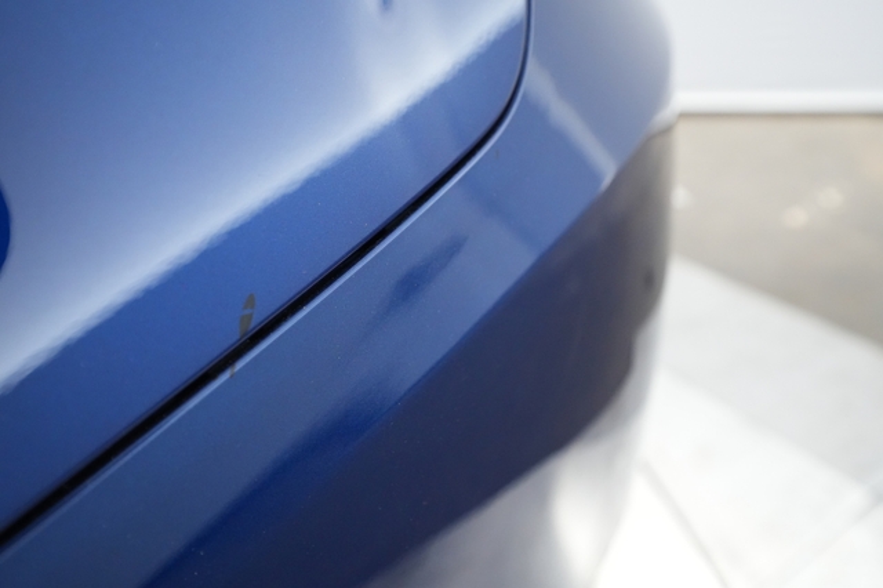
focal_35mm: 28
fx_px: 686
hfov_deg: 65.5
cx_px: 442
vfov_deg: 46.4
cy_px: 294
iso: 6400
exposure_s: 1/125
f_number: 5
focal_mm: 28
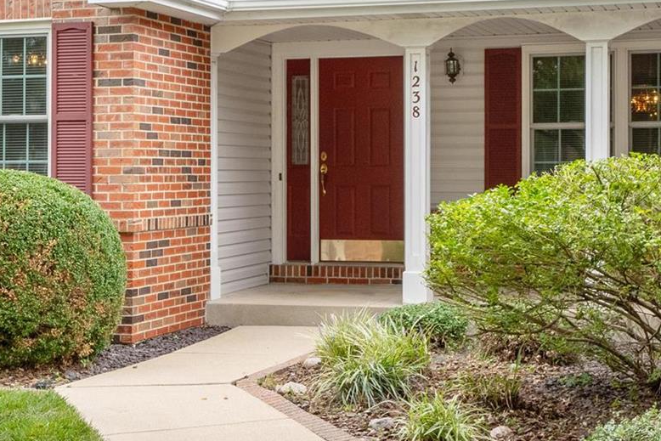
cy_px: 187
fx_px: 1359
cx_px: 321
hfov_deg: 27.3
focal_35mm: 74
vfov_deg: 18.4
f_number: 10
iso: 400
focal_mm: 18
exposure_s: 1/80
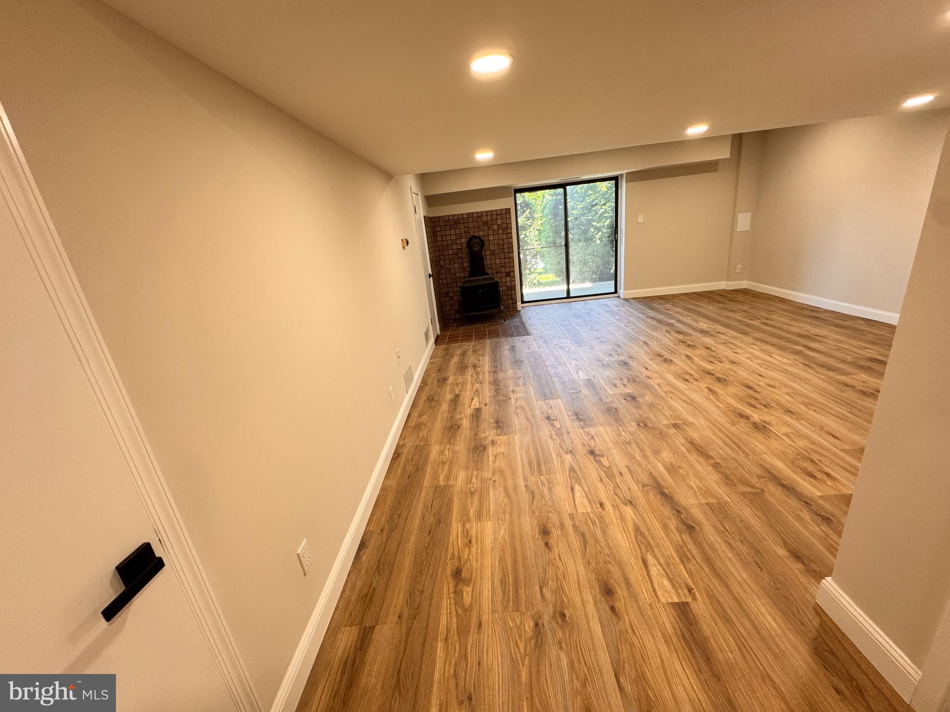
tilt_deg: -17.8
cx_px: 475
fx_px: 384
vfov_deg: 85.7
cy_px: 356
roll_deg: +6.3
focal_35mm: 14
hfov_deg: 102.1
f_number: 2.2
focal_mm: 2.22
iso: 200
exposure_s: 1/120
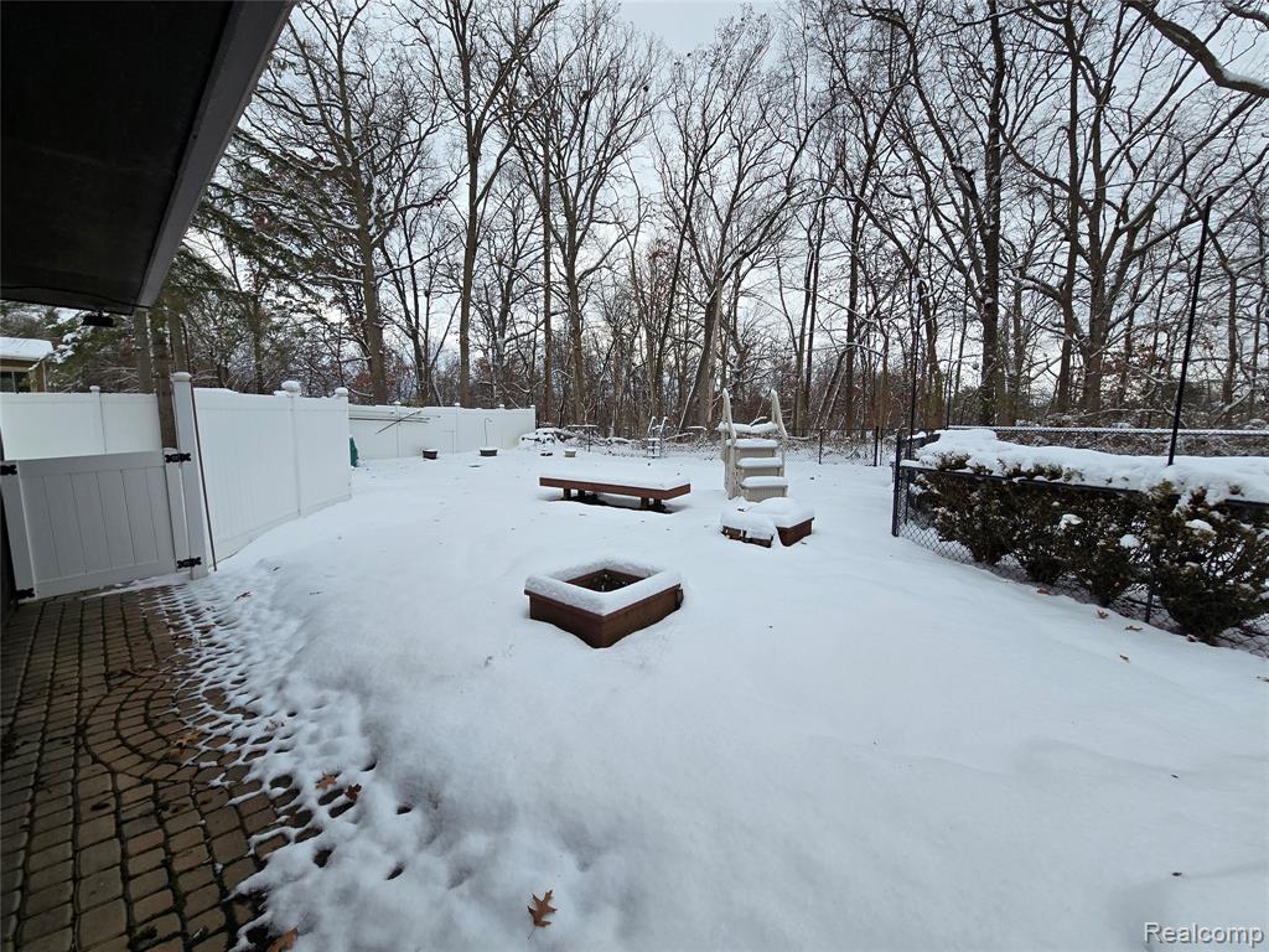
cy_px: 476
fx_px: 477
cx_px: 634
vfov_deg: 89.9
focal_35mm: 13
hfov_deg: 106.2
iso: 50
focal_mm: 2.2
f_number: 2.2
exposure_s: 1/984
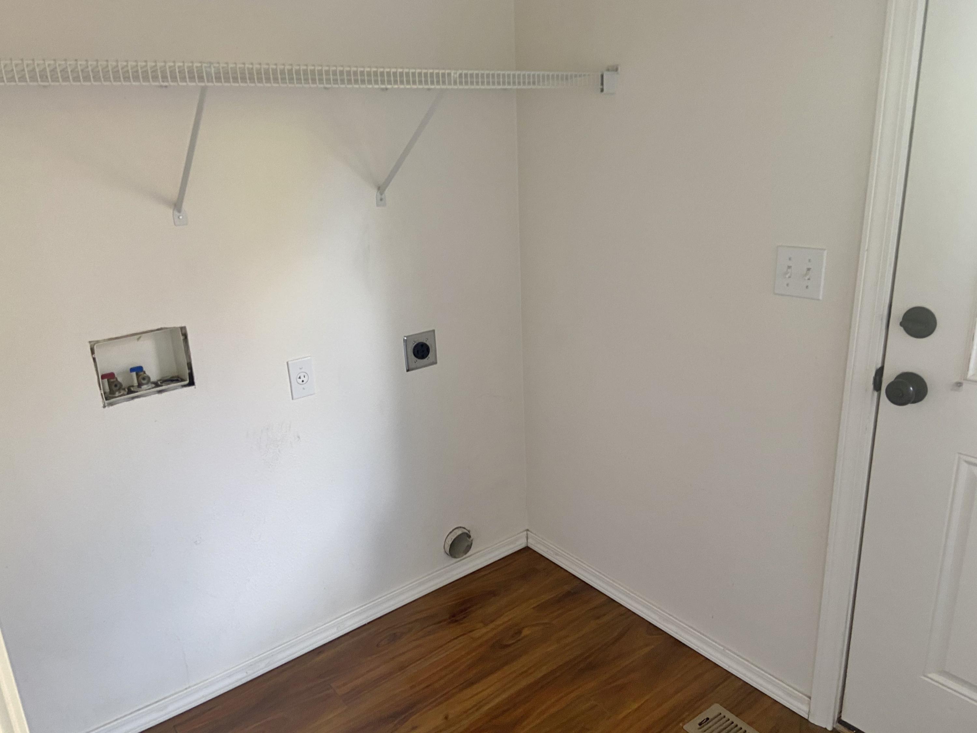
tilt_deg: -20.0
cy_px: 366
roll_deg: +3.1
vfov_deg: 53.1
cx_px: 488
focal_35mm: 26
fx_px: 734
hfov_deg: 67.3
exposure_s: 1/60
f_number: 1.8
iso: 160
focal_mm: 4.25
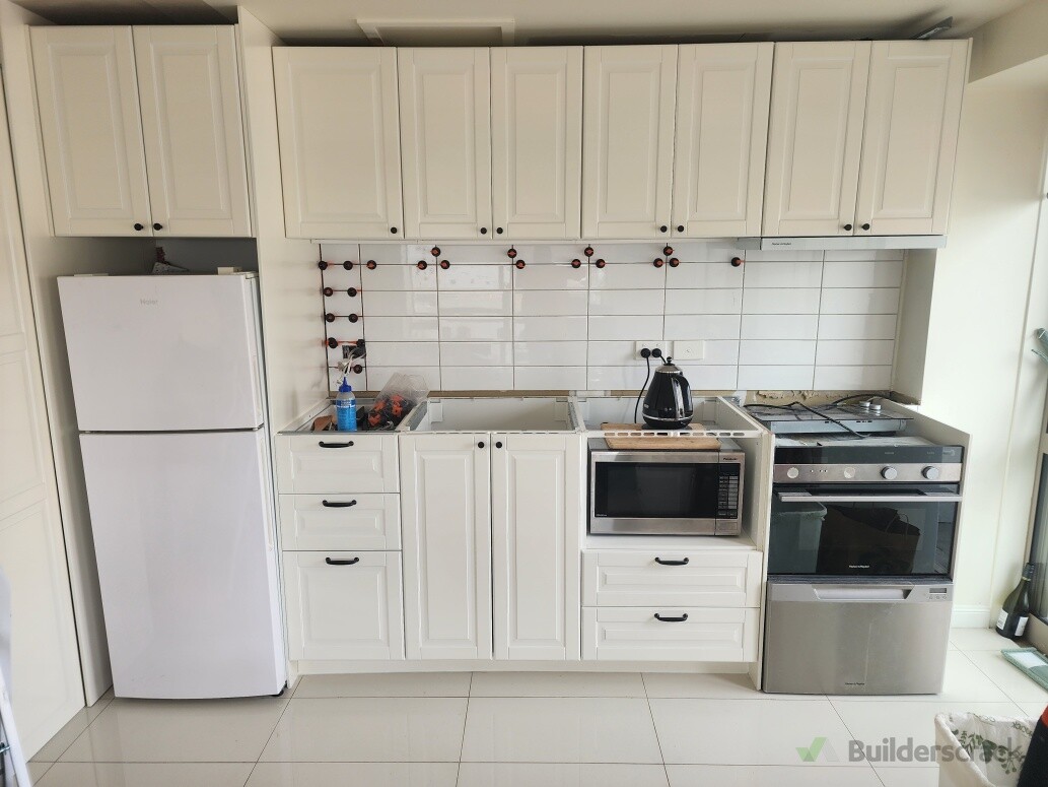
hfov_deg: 73.9
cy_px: 394
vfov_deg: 58.9
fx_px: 696
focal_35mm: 23
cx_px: 524
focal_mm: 6.4
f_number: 1.8
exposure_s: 1/180
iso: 40
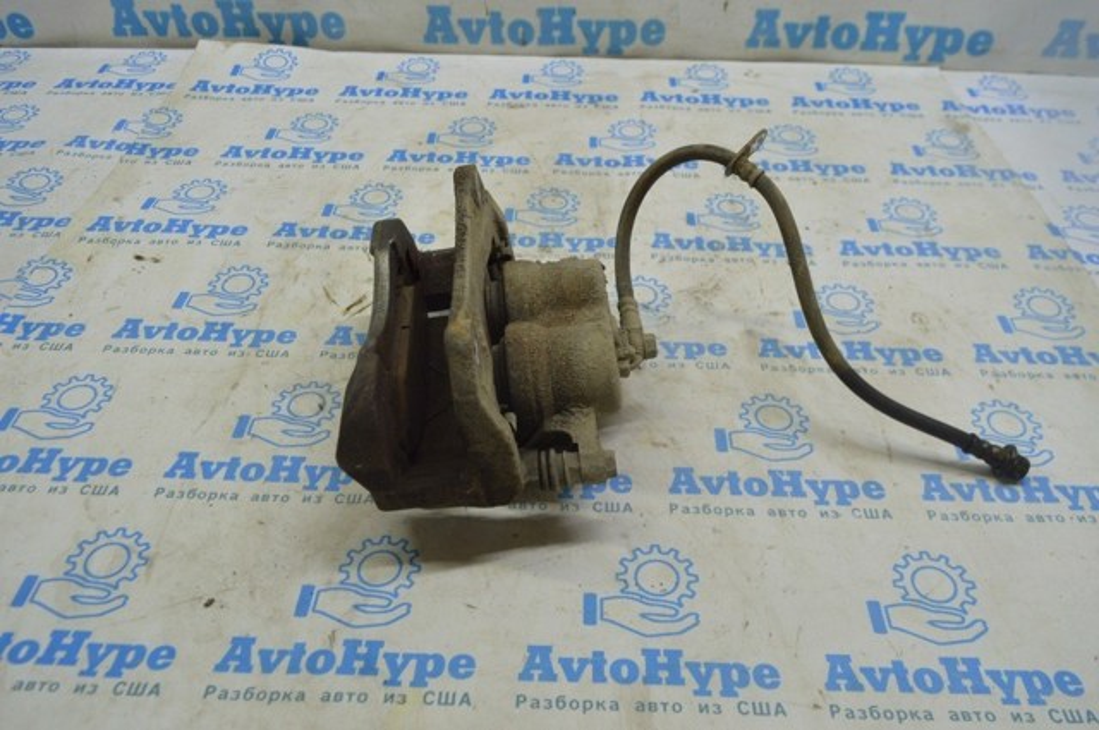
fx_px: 915
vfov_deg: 43.5
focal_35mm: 30
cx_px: 550
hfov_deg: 62.0
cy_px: 365
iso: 400
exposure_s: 1/40
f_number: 5.6
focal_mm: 20
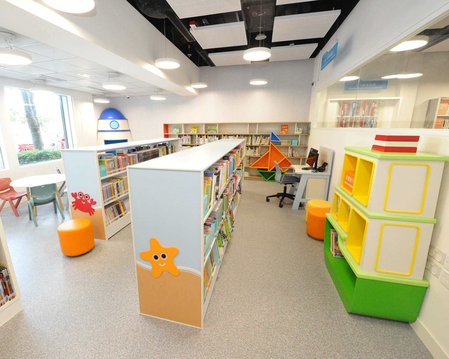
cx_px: 197
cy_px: 181
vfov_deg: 80.4
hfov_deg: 92.7
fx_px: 213
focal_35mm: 16
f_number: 9
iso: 12800
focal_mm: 14
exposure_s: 1/160
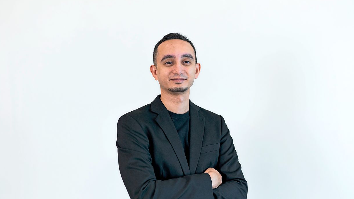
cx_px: 175
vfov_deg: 22.6
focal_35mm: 53
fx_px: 498
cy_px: 106
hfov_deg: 39.2
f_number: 2
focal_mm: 50
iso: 640
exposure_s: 1/250
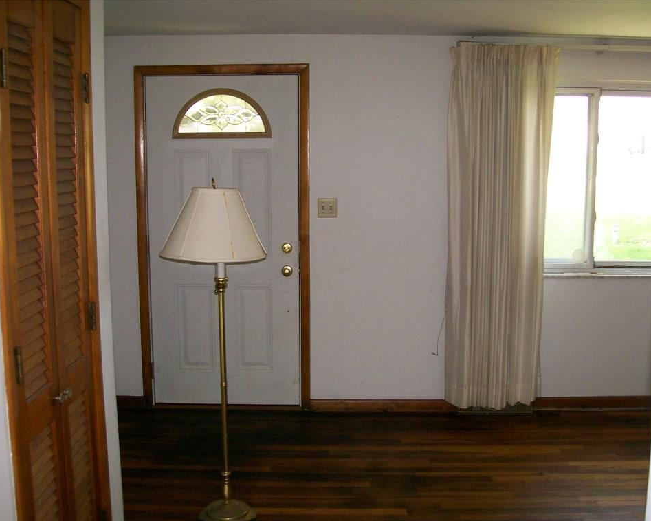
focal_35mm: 38
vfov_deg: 39.2
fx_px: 732
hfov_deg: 47.9
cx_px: 328
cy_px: 263
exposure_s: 1/64
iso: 140
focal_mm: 6
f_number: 2.7
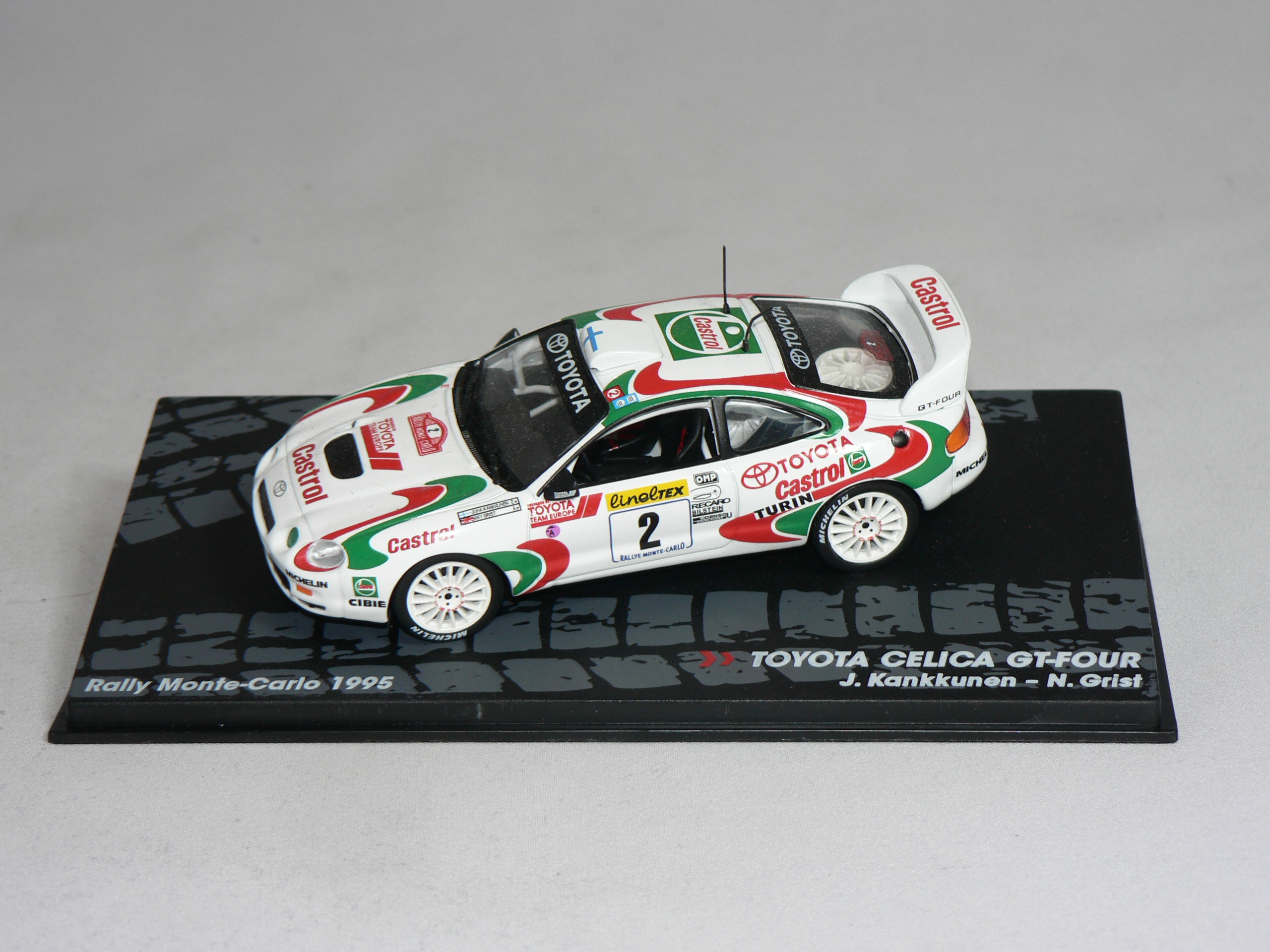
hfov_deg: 20.2
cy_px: 476
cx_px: 635
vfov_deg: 15.2
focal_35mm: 97
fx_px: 3559
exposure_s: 1/60
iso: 80
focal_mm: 16.2
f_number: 3.2
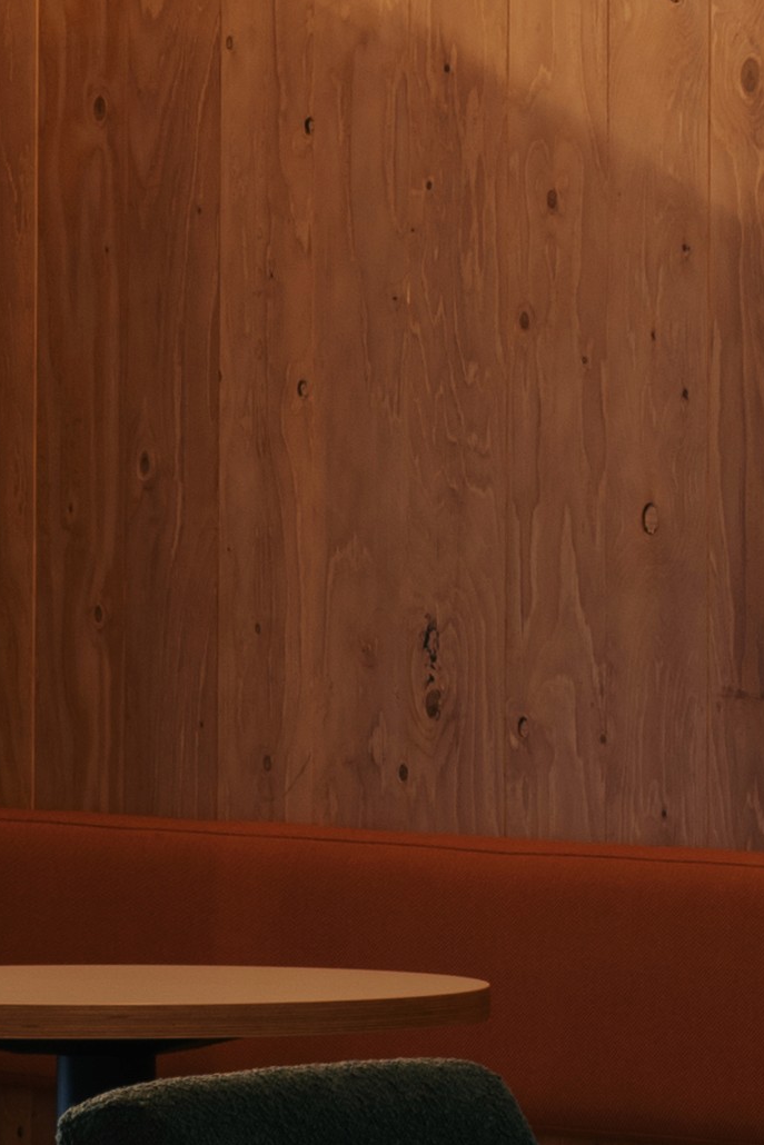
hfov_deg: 3.6
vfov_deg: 5.4
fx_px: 12123
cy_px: 382
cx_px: 1738
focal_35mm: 381
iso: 125
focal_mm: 56
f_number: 8
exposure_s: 1/1.67
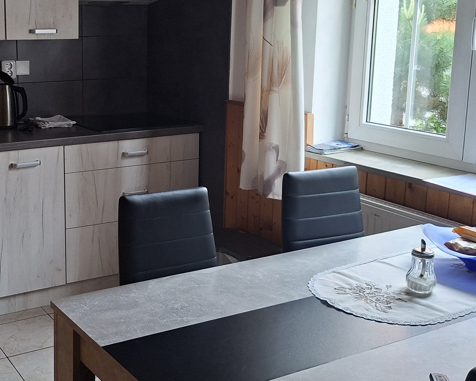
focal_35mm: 46
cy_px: 148
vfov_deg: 32.6
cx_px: 100
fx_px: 648
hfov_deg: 38.9
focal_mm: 5.54
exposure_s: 1/100
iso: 160
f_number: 1.8
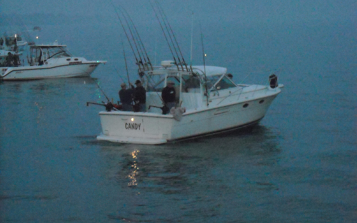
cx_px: 178
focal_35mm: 112
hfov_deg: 18.6
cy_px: 112
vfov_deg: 11.7
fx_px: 1090
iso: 1600
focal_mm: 17.1
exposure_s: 1/125
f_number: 4.7
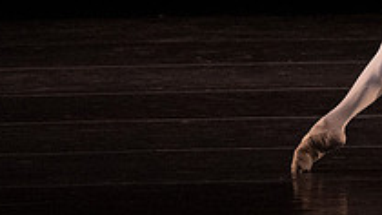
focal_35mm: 971
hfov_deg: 2.2
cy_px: -132
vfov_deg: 1.2
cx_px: 442
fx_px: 9833
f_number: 7.1
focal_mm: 336
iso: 20000
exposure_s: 1/400
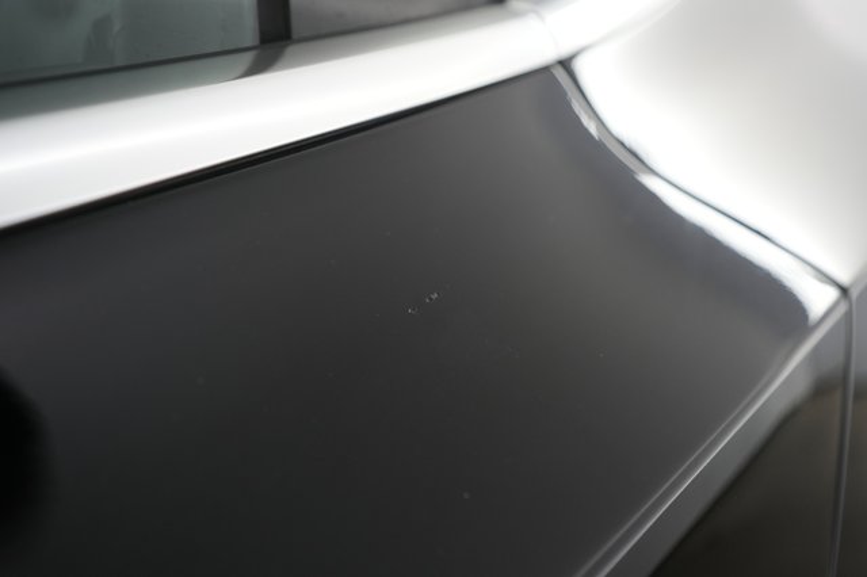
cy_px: 288
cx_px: 434
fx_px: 578
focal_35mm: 24
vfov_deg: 53.1
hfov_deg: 73.8
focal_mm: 24
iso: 1250
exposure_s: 1/60
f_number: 2.8
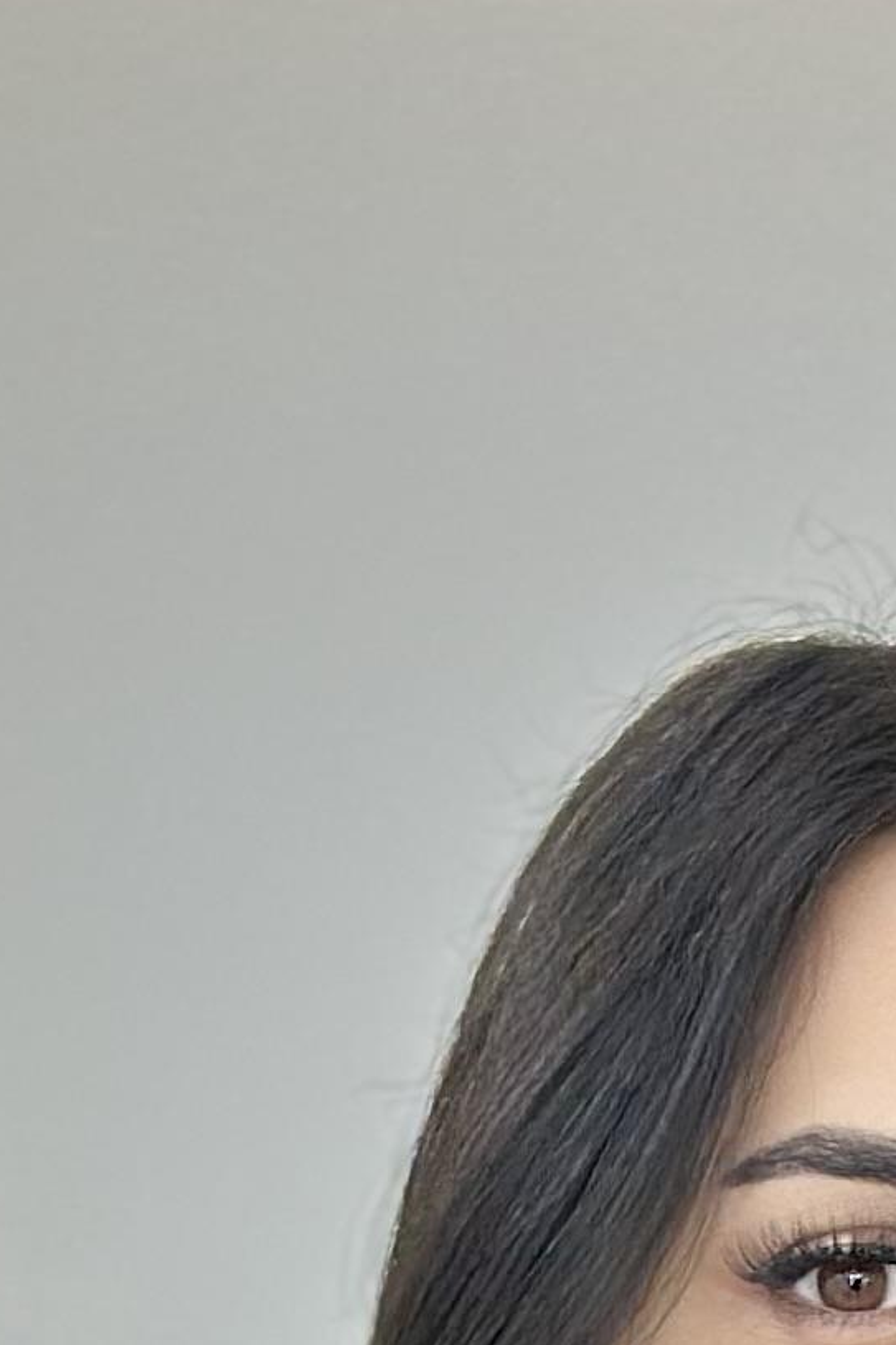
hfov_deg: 5.5
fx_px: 9225
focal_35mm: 247
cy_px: 2990
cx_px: 1153
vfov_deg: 7.8
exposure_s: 1/50
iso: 80
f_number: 1.78
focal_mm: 6.86
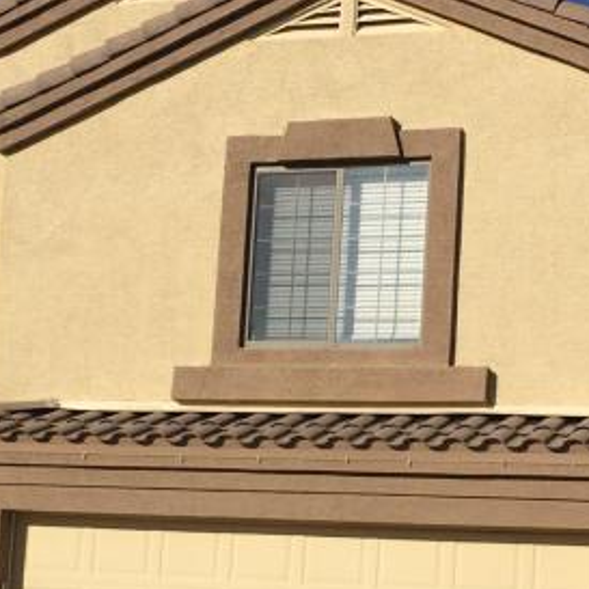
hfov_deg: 18.1
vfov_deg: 18.0
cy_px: 412
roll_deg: -3.4
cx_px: 291
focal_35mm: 96
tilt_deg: +5.2
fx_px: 1848
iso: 32
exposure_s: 1/5882
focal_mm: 4.15
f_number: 2.2
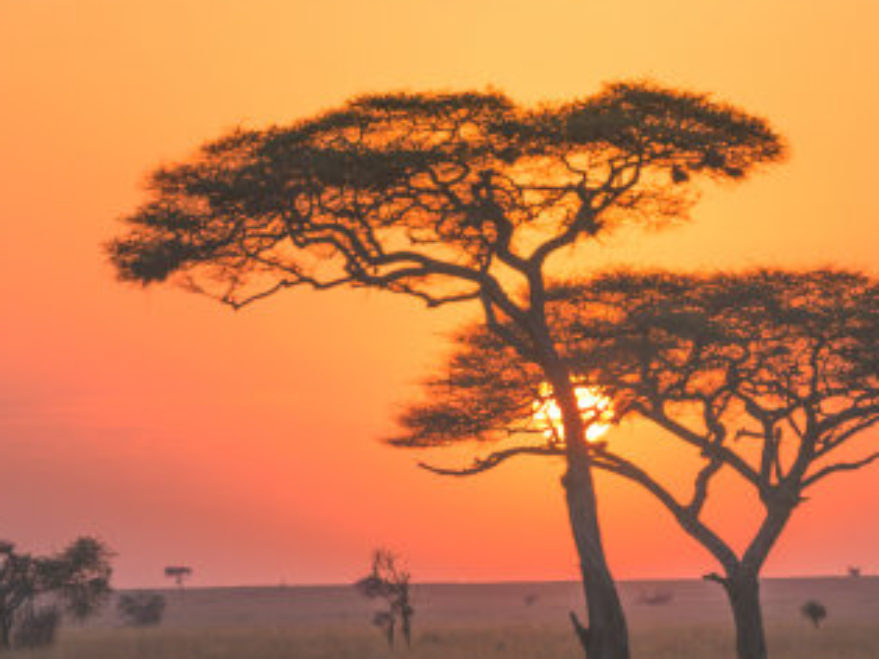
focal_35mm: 337
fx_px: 8554
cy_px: 395
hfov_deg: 5.9
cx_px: 572
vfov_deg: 4.4
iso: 320
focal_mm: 180
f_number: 5.6
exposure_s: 1/250
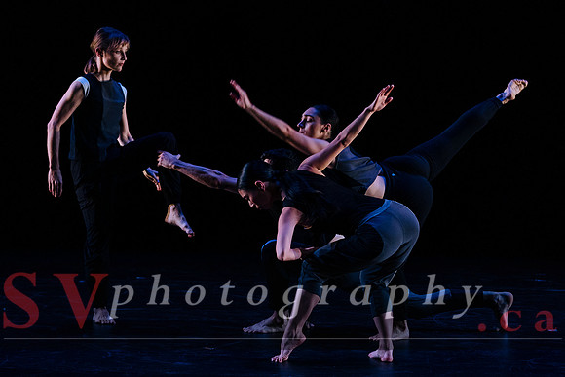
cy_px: 119
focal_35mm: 130
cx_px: 273
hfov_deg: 15.7
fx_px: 2045
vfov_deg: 10.5
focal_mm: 95
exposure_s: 1/100
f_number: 2.8
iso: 1600
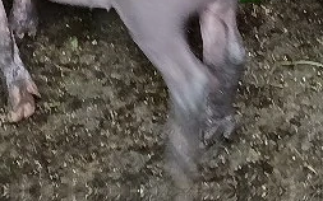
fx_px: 1619
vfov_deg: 6.8
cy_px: -274
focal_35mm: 184
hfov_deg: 11.4
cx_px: 77
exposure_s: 1/25.1
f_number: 1.75
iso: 1009
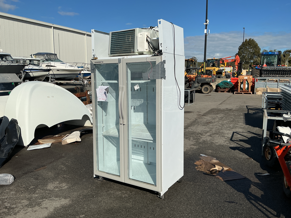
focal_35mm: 29
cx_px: 146
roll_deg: +0.6
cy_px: 109
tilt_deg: -9.2
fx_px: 244
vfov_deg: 48.2
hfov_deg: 61.7
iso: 25
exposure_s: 1/4405
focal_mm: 3
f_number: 1.8
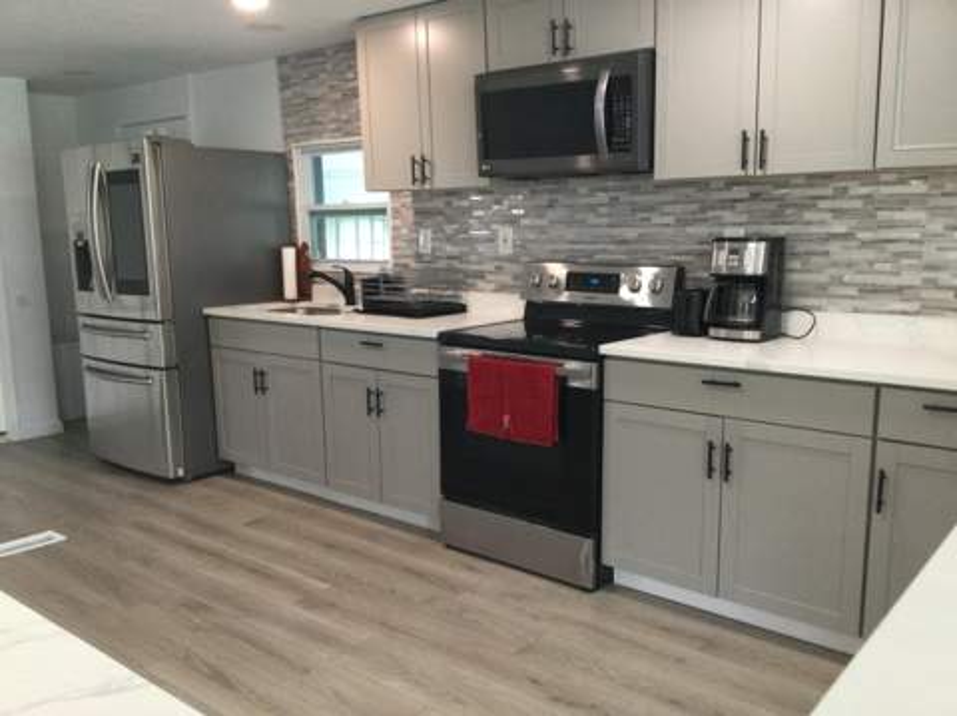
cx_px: 478
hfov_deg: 58.4
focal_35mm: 31
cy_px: 358
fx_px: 856
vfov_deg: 45.4
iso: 100
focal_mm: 3.3
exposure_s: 1/30
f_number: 2.4
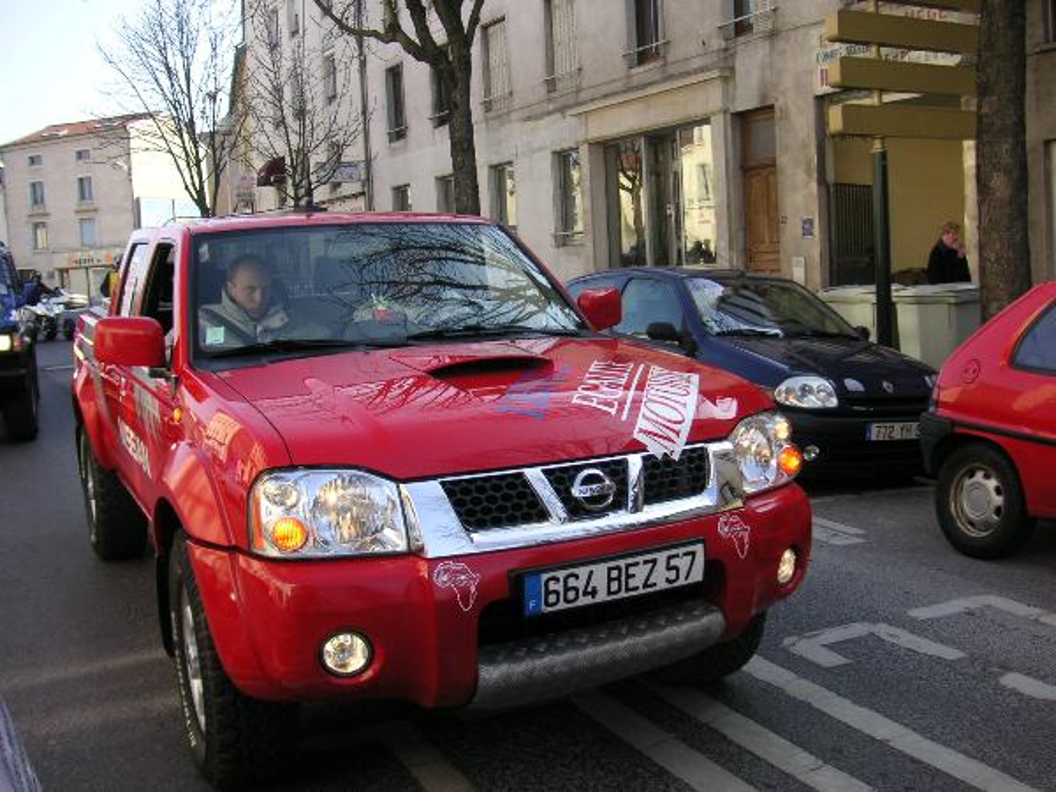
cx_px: 528
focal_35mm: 37
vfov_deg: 38.7
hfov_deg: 50.1
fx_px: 1129
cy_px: 396
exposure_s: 1/350
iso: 50
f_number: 2.8
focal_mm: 6.1
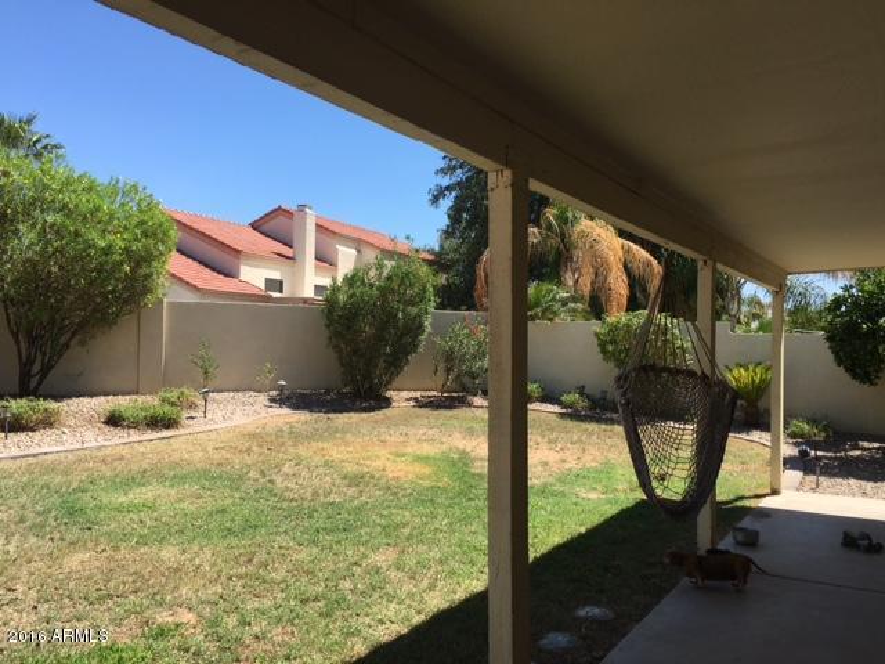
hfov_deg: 61.7
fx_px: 741
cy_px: 332
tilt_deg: +2.7
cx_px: 442
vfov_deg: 48.2
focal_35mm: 29
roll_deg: -1.7
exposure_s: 1/1221
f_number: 2.2
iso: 25
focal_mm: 4.15
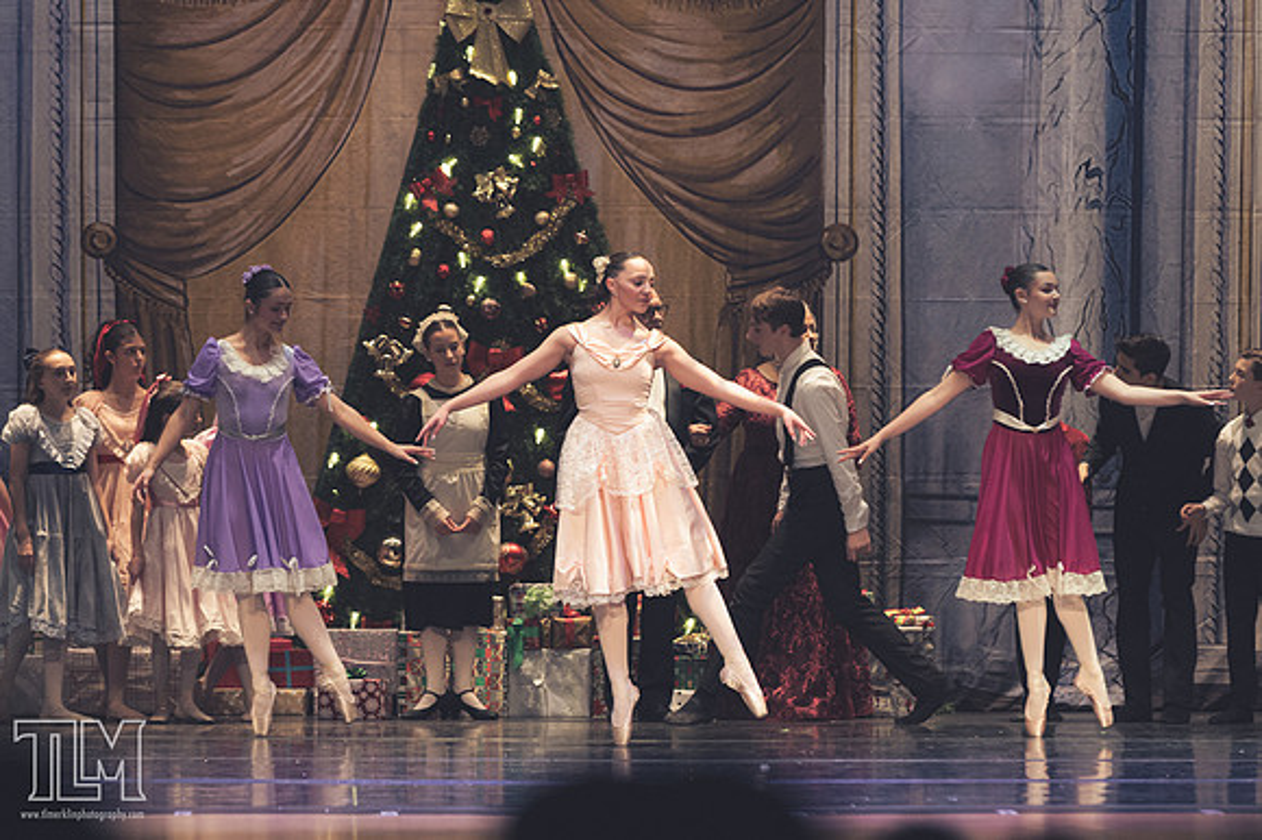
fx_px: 8408
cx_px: 631
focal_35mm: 240
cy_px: 420
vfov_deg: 5.7
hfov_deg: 8.6
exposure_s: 1/320
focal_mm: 160
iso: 900
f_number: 2.8
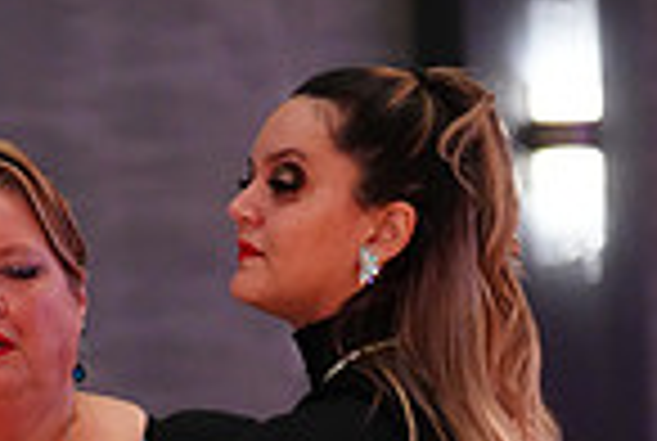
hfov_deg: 6.1
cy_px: 954
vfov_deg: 4.0
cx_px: 142
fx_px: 6163
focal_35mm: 337
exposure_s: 1/320
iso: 5000
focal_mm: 85
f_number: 2.8
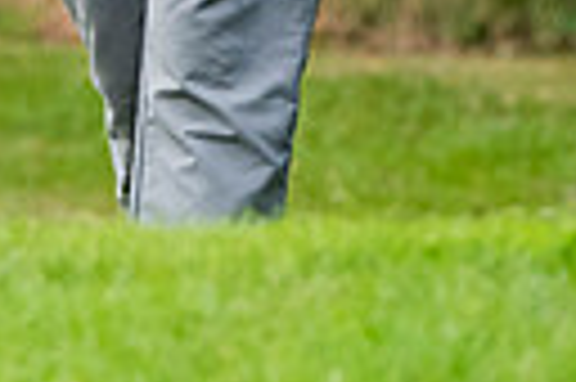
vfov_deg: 0.8
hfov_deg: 1.3
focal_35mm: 1631
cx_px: -684
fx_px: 26063
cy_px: -474
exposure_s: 1/1000
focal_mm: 240
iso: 1600
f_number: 5.6
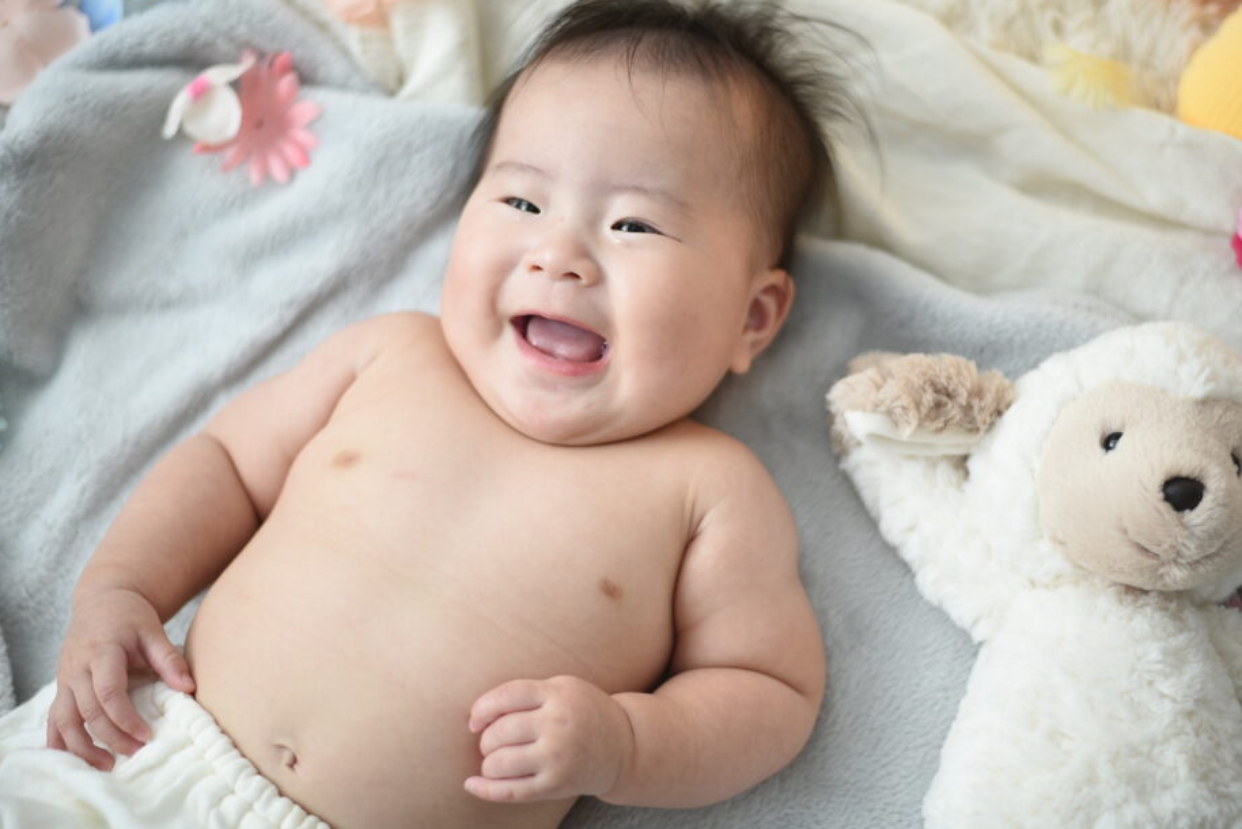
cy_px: 373
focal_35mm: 56
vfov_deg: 24.2
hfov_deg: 35.6
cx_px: 660
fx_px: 1932
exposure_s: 1/125
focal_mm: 50
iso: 400
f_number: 1.8
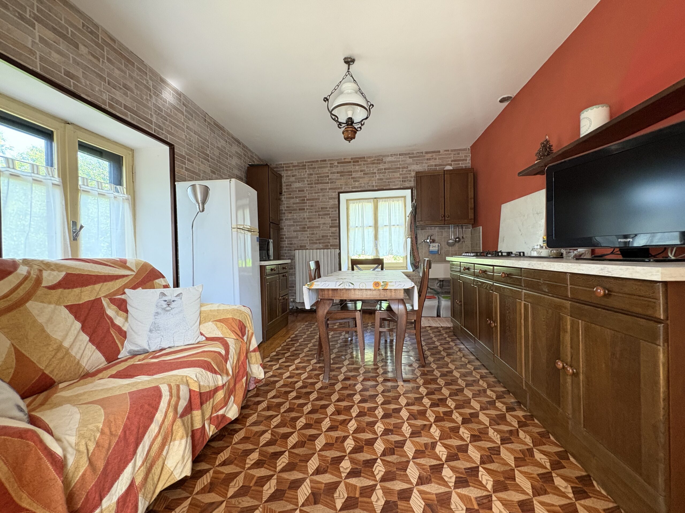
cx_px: 342
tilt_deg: +2.0
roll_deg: +2.1
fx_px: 277
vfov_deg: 85.7
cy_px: 256
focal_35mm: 14
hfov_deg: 102.1
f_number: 2.2
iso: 400
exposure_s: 1/60
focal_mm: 2.22
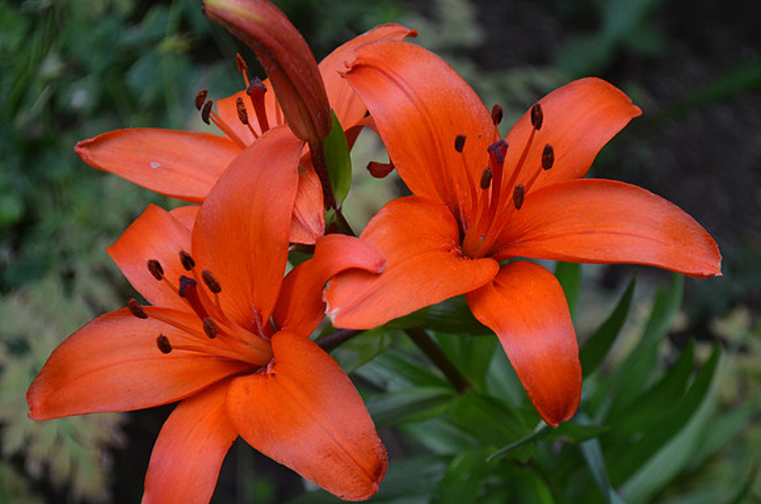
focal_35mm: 82
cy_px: 252
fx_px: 1740
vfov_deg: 16.5
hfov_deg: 24.7
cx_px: 380
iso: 800
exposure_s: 1/500
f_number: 5.6
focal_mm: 55
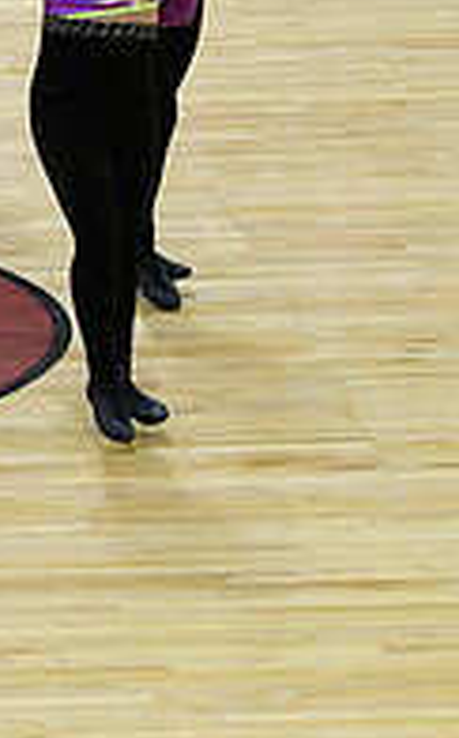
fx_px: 6363
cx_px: -609
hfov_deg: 4.1
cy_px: 32
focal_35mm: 317
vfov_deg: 6.6
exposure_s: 1/400
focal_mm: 70
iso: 5000
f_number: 4
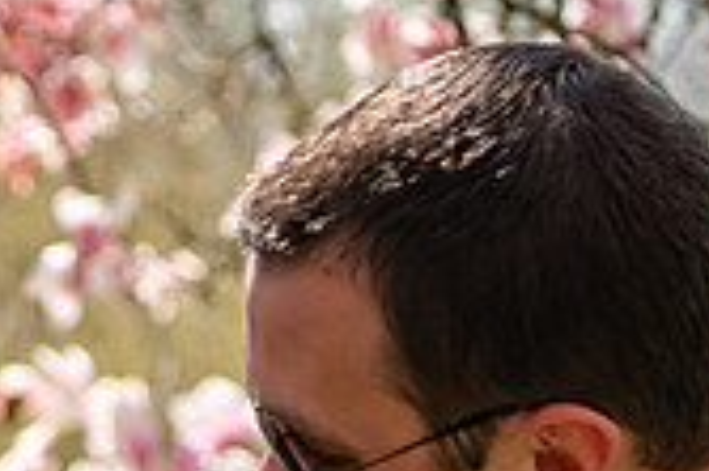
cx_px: -34
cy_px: 717
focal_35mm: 226
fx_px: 4447
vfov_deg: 6.0
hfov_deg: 9.0
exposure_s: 1/3200
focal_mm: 65
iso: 400
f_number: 3.5
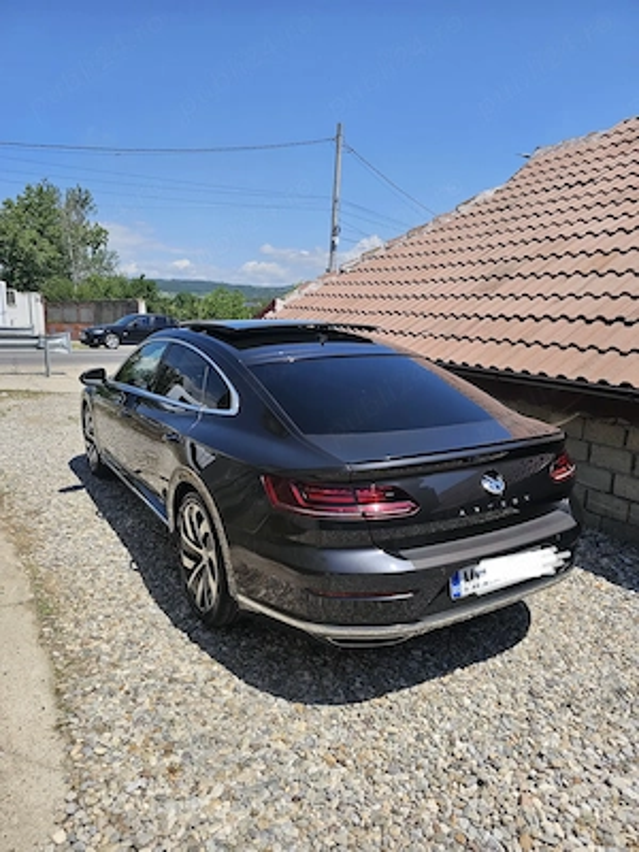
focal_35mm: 23
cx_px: 320
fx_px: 566
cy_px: 426
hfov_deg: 58.9
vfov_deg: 73.9
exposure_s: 1/1000
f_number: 1.7
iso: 10
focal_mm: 6.3
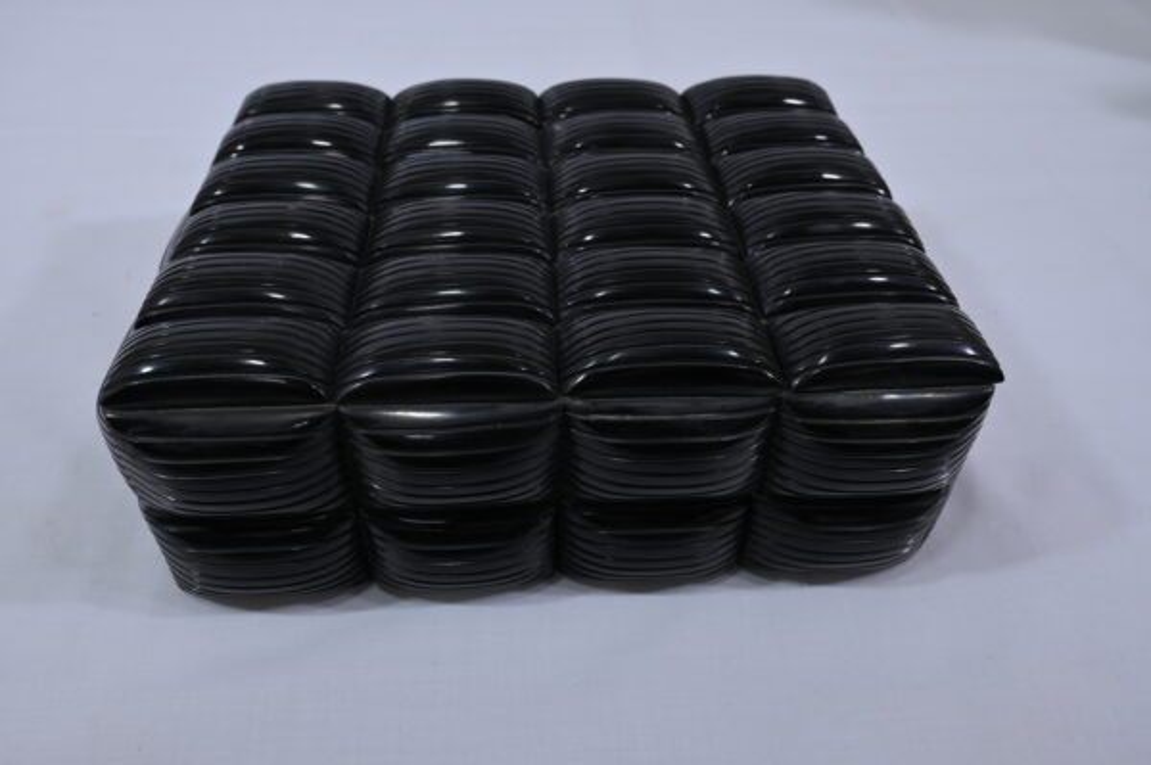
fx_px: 926
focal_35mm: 29
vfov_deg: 44.9
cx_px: 576
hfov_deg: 63.7
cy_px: 382
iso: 500
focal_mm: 29
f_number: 7.1
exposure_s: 1/125
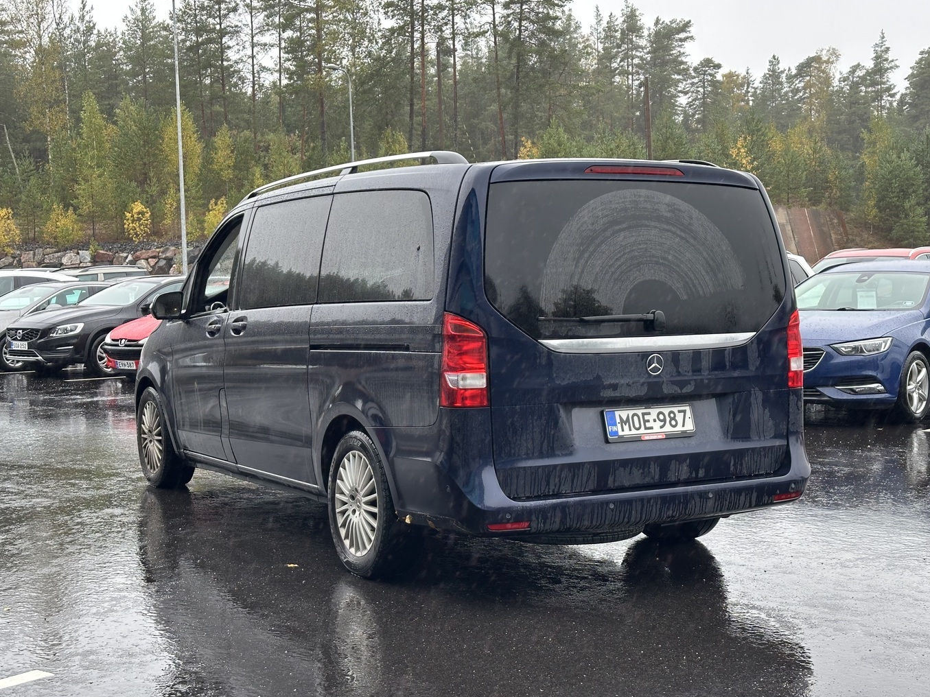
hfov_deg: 37.5
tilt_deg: -3.3
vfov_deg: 28.6
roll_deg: +2.1
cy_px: 337
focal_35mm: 51
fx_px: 1370
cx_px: 472
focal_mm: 6.86
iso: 80
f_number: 1.78
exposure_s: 1/92
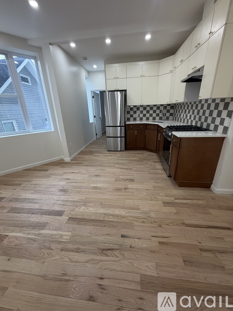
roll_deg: +3.3
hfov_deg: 85.7
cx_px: 116
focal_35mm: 14
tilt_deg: -19.3
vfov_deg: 102.1
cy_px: 156
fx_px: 126
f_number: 2.2
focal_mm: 2.22
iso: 125
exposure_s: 1/120
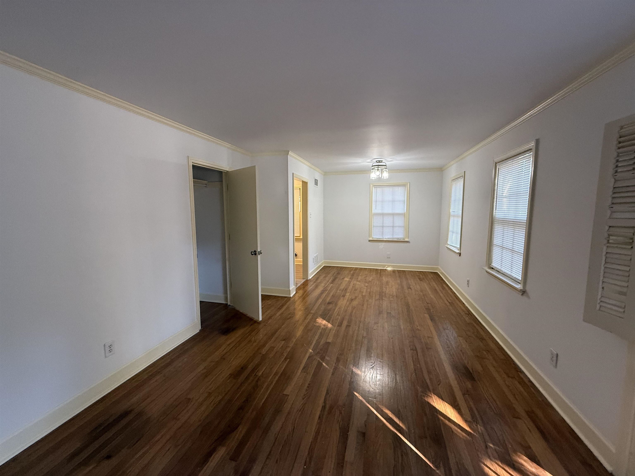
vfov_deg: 85.7
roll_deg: +0.1
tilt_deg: -5.2
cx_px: 318
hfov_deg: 102.1
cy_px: 238
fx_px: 257
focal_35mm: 14
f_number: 2.2
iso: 320
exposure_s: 1/99
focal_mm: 2.22
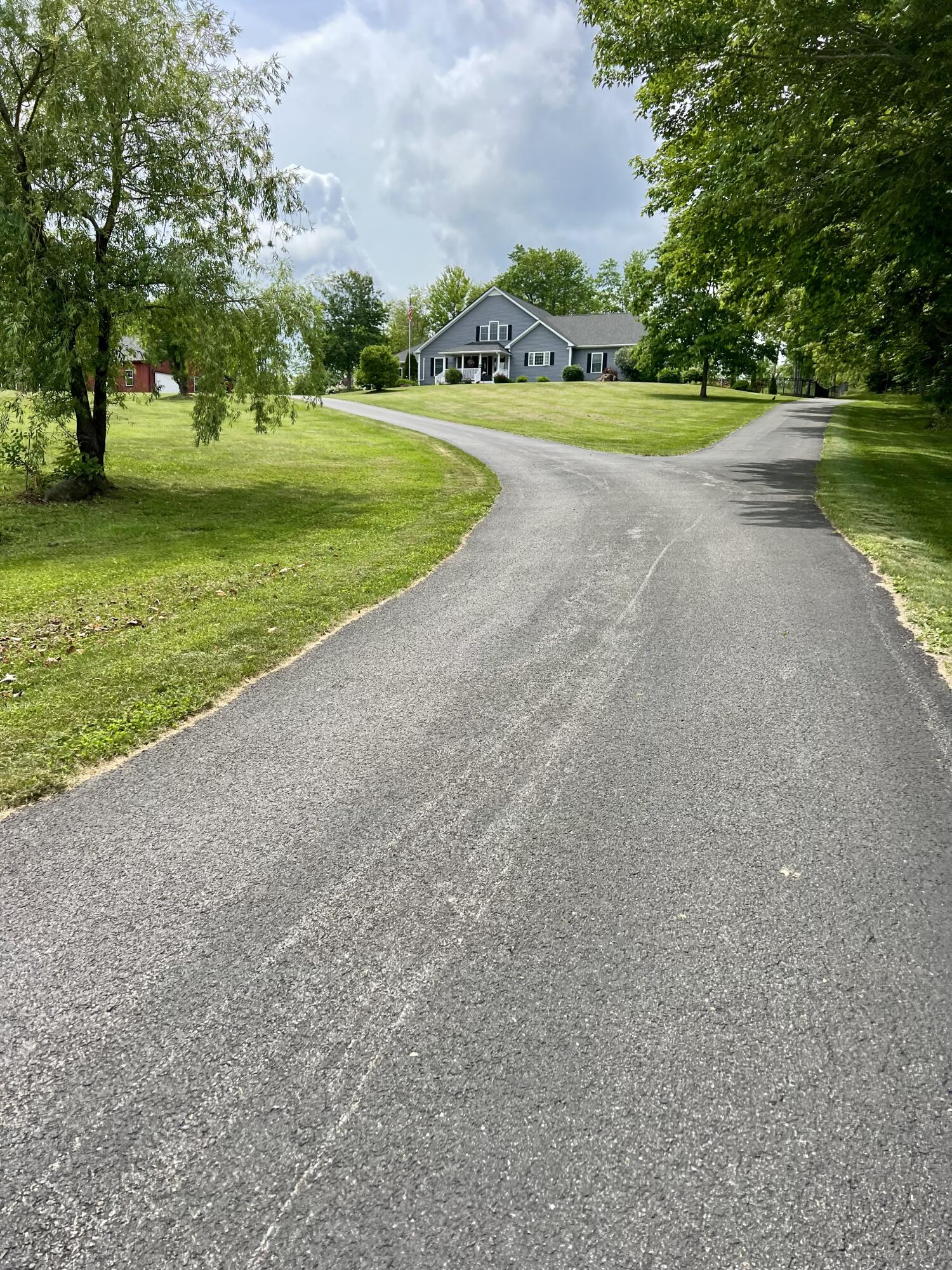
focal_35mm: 26
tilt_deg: -5.2
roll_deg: -1.5
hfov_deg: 53.1
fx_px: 953
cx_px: 476
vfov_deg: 67.3
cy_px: 635
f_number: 1.5
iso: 50
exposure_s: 1/3571
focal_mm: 5.7
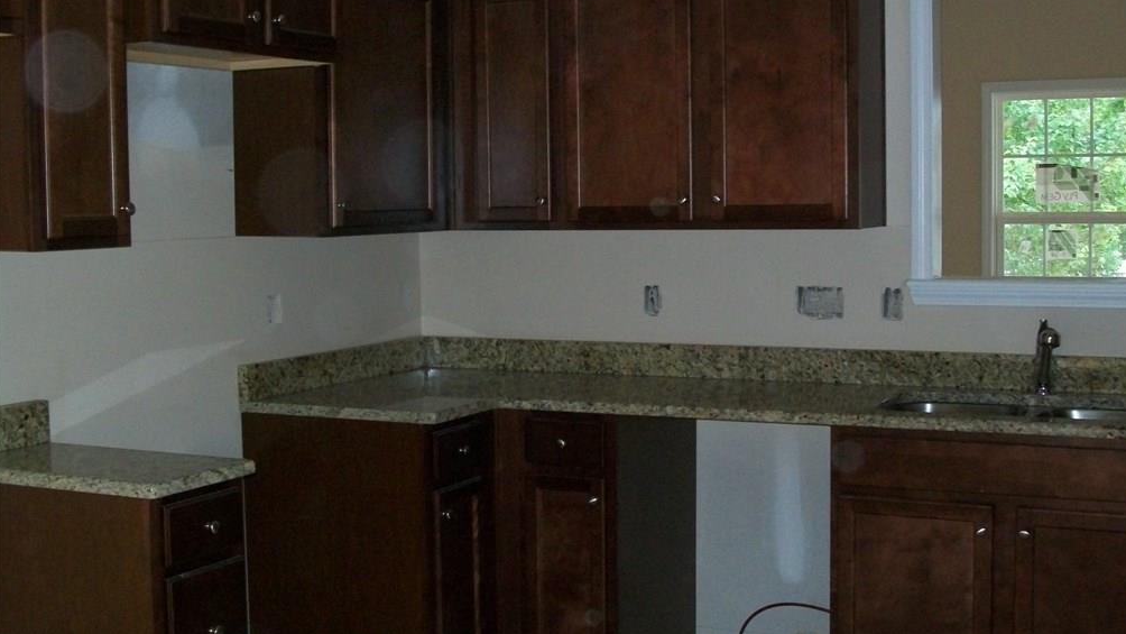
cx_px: 567
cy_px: 287
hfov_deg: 41.3
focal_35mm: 50
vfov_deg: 24.0
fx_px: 1493
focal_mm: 7.6
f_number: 3
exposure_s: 1/80
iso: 160
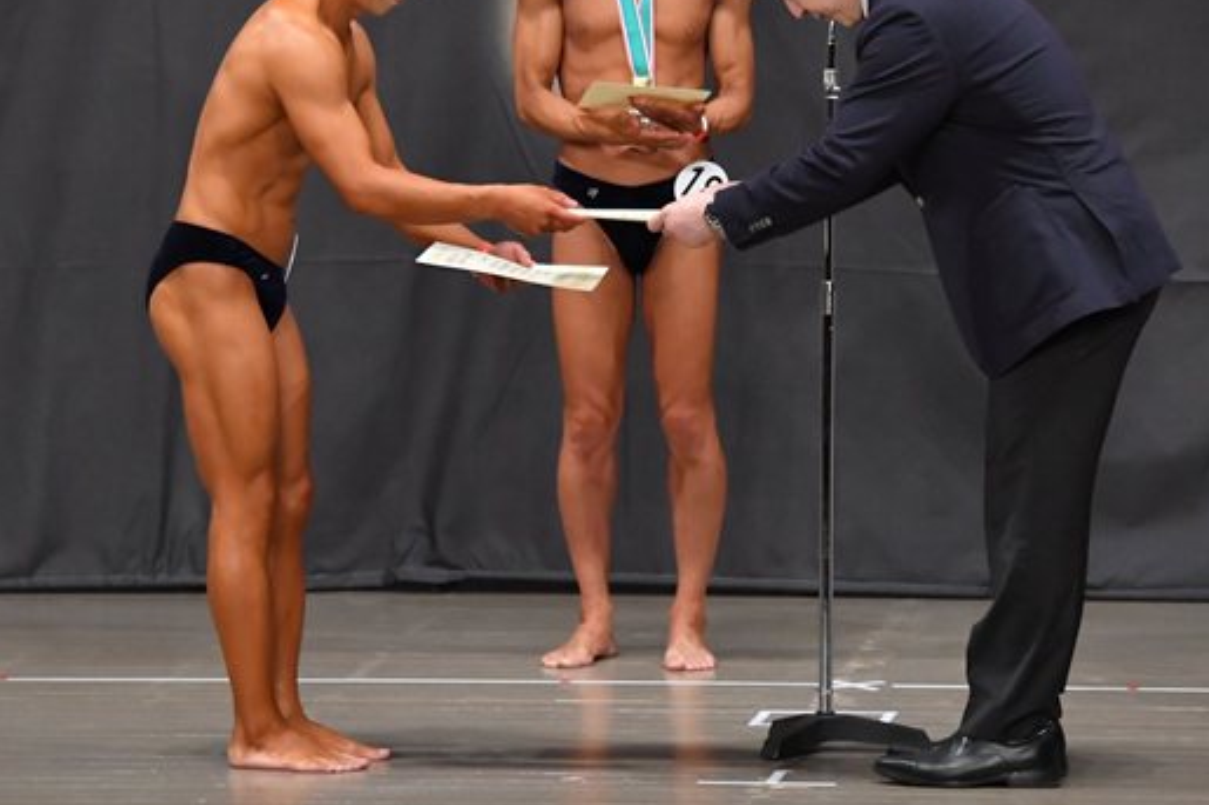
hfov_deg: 6.8
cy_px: 235
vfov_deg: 4.5
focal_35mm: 304
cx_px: 628
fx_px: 10205
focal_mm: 135
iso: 5000
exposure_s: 1/400
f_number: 5.6
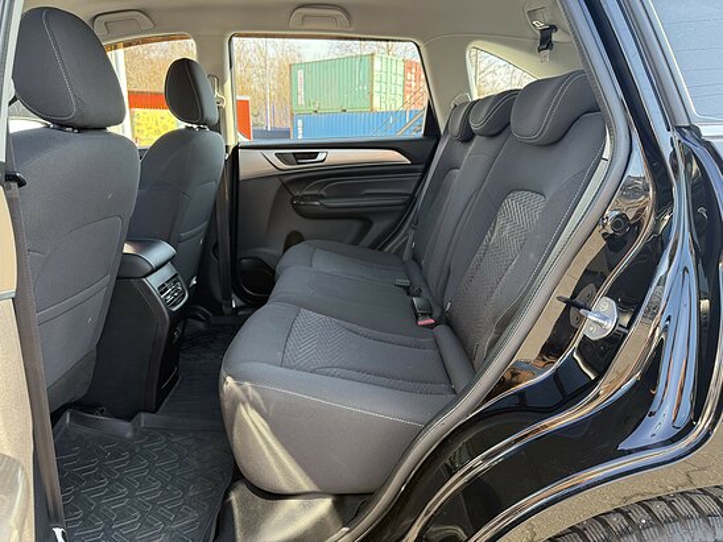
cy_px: 271
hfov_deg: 71.6
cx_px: 362
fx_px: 501
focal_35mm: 24
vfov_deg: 56.8
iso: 200
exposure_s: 1/232
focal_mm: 6.76
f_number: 1.78
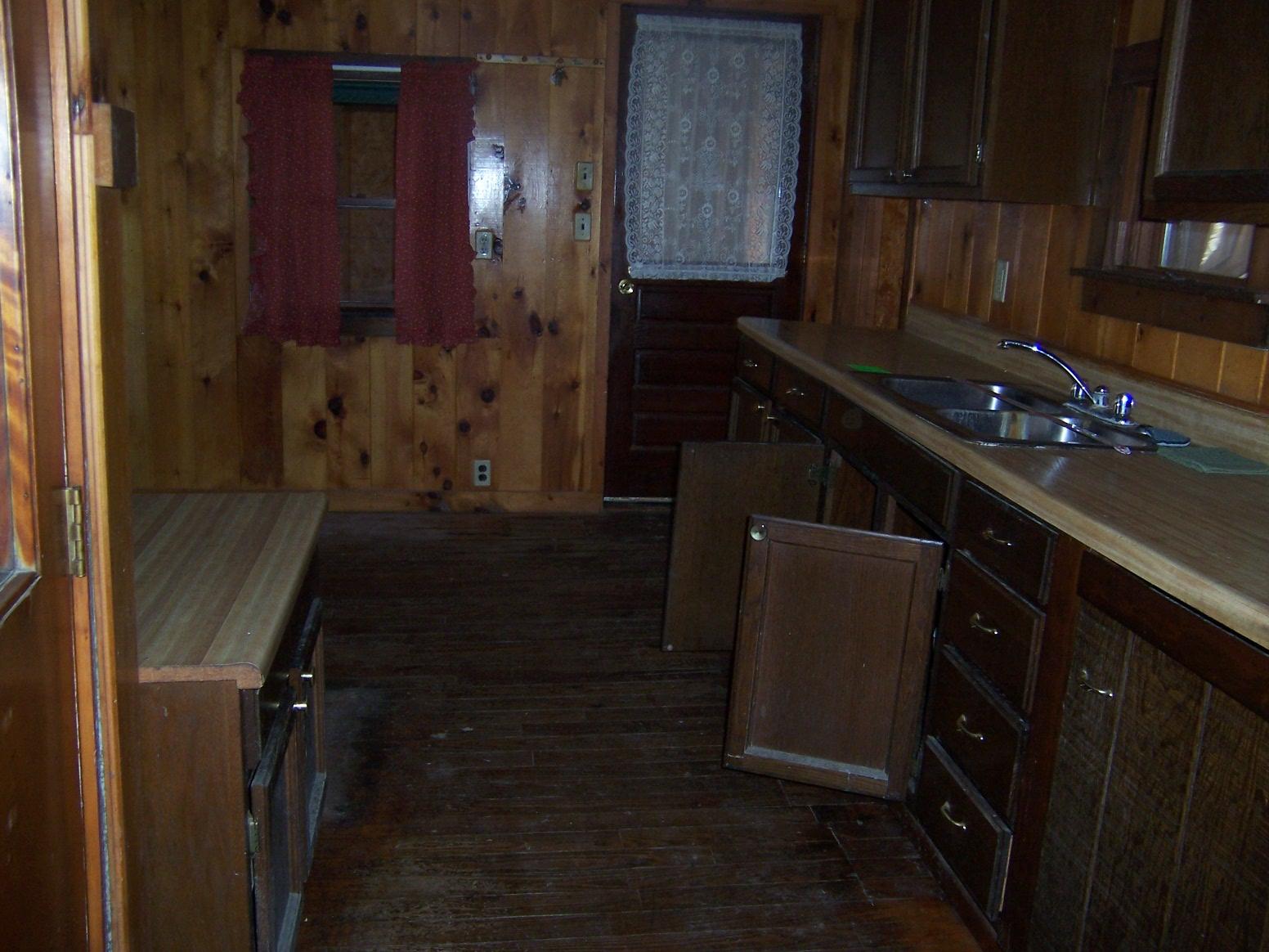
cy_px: 476
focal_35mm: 33
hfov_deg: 55.4
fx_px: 1210
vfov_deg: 42.9
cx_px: 634
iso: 140
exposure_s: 1/60
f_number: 2.8
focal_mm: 5.5
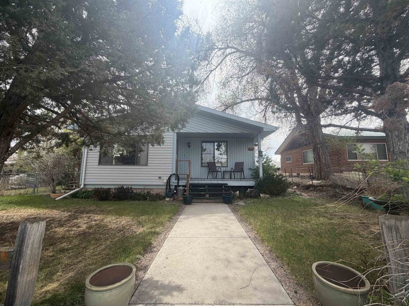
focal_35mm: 14
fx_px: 165
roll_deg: -0.6
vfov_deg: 85.7
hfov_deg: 102.1
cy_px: 153
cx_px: 204
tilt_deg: +7.2
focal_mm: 2.22
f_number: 2.2
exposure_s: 1/658
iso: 40
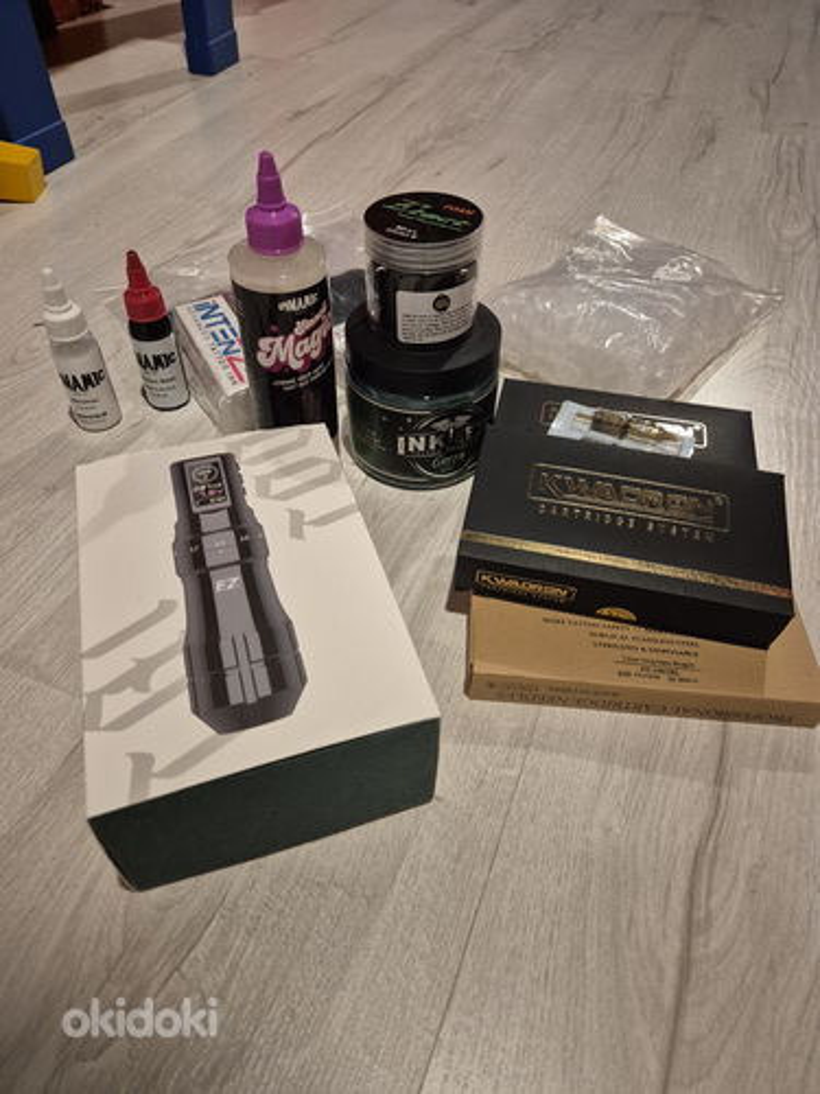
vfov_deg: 73.9
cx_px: 410
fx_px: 726
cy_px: 547
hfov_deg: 58.9
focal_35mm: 23
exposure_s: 1/100
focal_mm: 5.4
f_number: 1.8
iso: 800
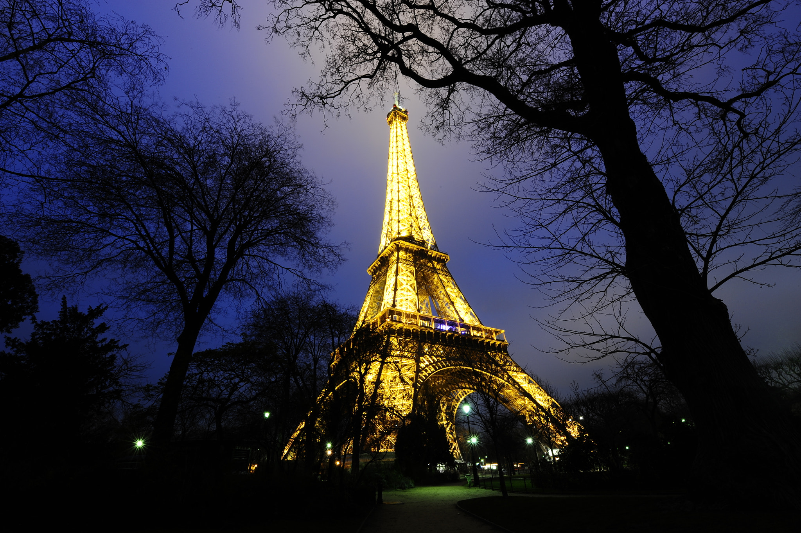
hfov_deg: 104.3
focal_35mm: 14
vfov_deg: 81.1
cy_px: 266
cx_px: 400
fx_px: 311
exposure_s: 25
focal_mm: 14
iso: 200
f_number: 22
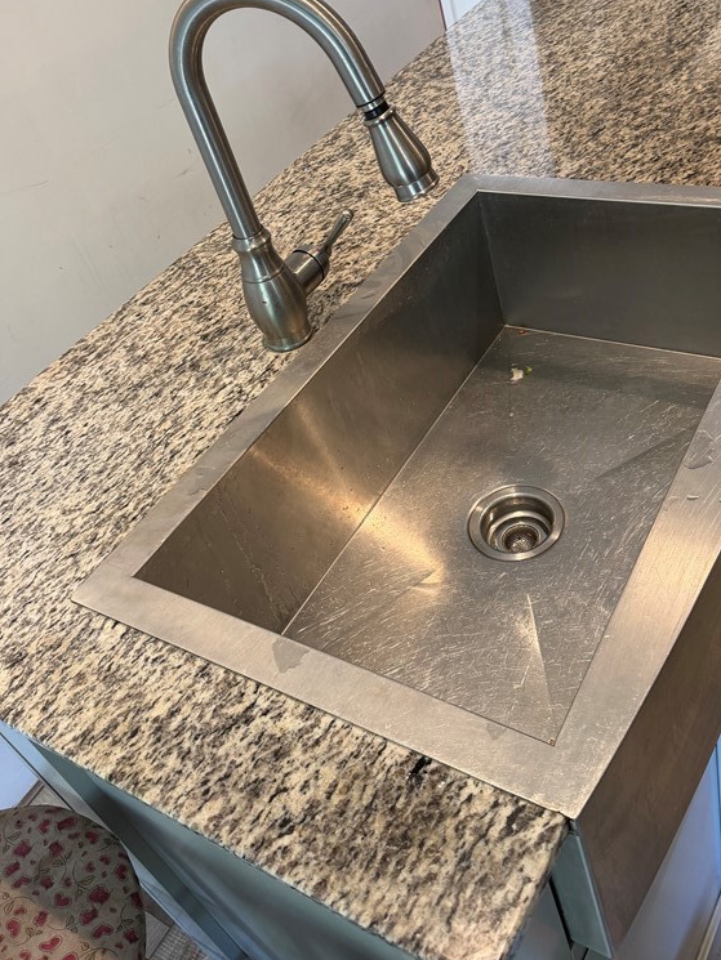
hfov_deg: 42.8
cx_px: 430
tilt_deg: -36.3
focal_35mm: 33
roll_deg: +15.7
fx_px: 916
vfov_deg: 54.8
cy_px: 367
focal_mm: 6.76
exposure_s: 1/60
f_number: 1.78
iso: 160
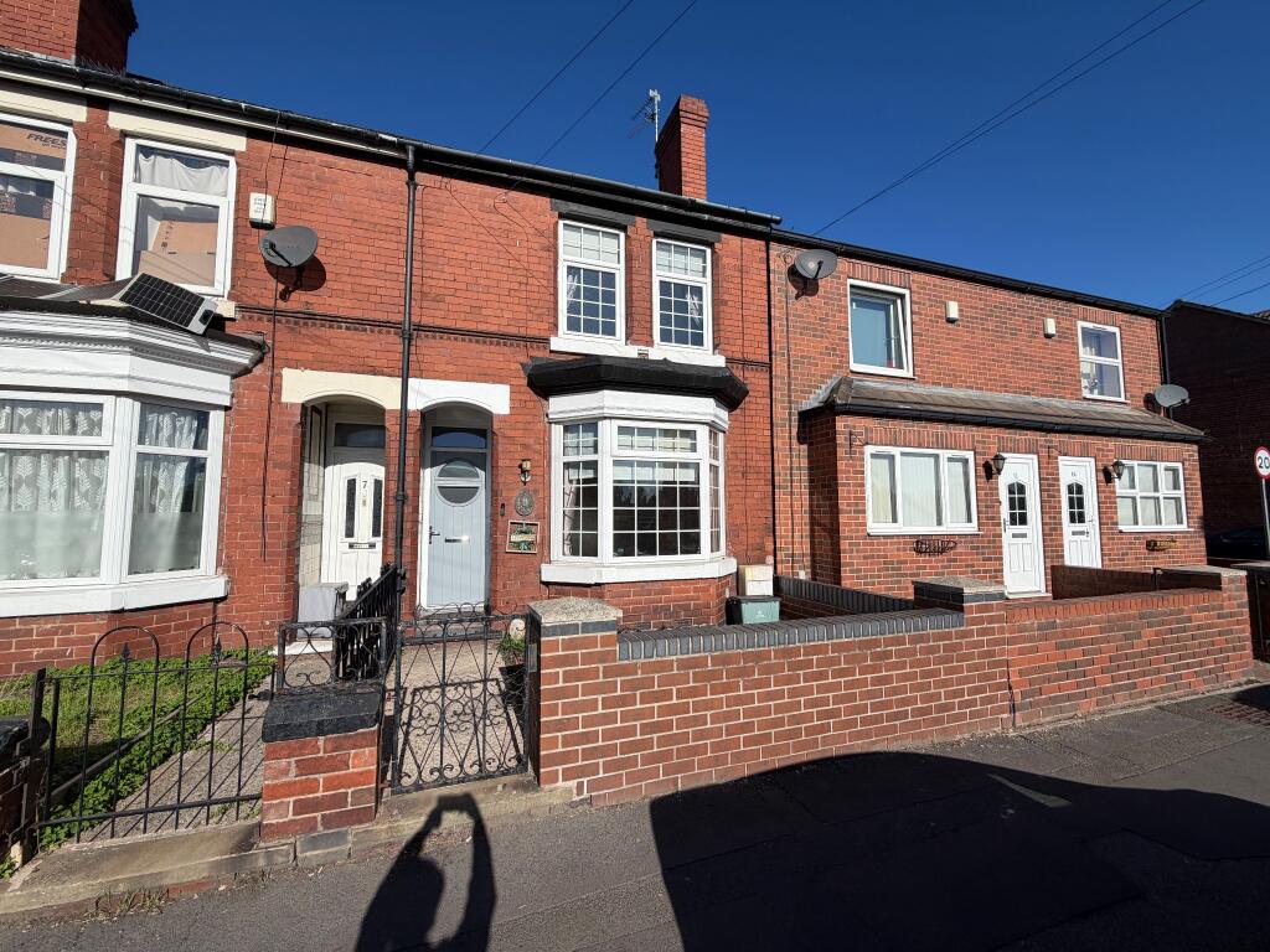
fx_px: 514
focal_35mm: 14
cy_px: 476
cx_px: 635
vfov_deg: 85.7
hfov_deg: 102.1
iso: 20
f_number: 2.2
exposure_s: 1/1235
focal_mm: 2.22
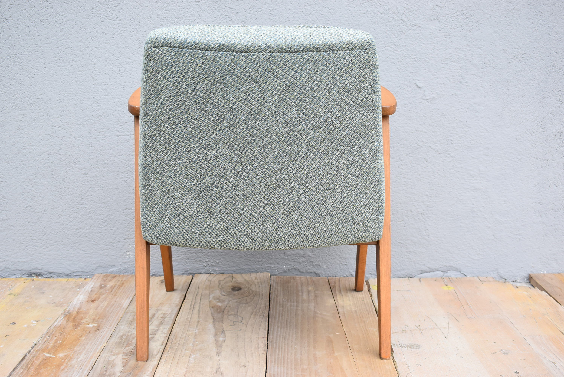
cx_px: 282
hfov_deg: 46.4
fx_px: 658
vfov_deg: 31.9
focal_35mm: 42
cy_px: 188
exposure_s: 1/125
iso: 450
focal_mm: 28
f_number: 5.6
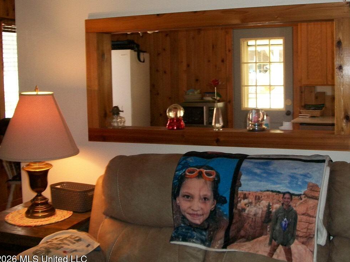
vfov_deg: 34.2
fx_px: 425
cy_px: 102
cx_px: 217
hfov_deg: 44.5
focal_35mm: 42
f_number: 2.9
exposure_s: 1/30
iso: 160
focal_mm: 5.7
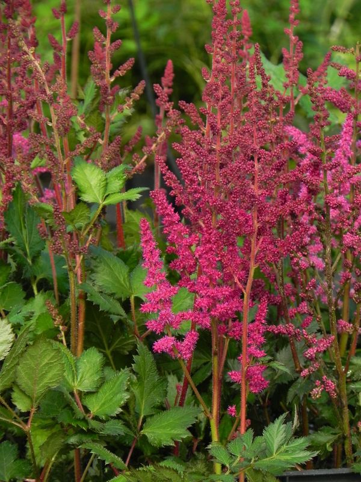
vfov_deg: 8.0
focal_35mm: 247
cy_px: 241
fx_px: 3435
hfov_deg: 6.0
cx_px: 180
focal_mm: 44
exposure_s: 1/250
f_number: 5
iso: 160
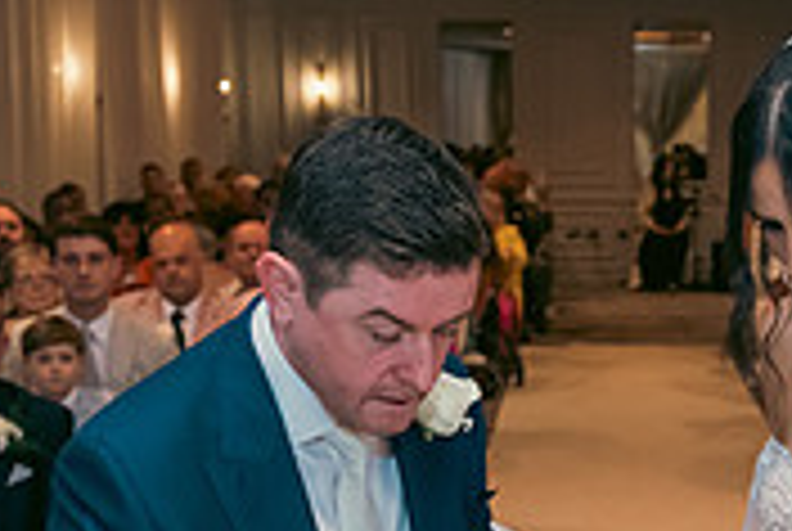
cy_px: 506
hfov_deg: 25.0
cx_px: 693
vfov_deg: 17.0
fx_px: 1741
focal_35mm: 79
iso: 800
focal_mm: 24
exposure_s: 1/160
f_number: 3.5
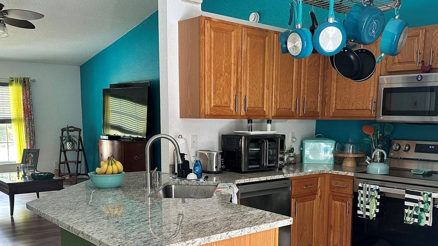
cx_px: 239
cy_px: 183
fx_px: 430
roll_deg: -0.2
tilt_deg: -6.6
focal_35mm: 37
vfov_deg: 31.4
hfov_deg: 53.9
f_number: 1.78
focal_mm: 6.86
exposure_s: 1/109
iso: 250
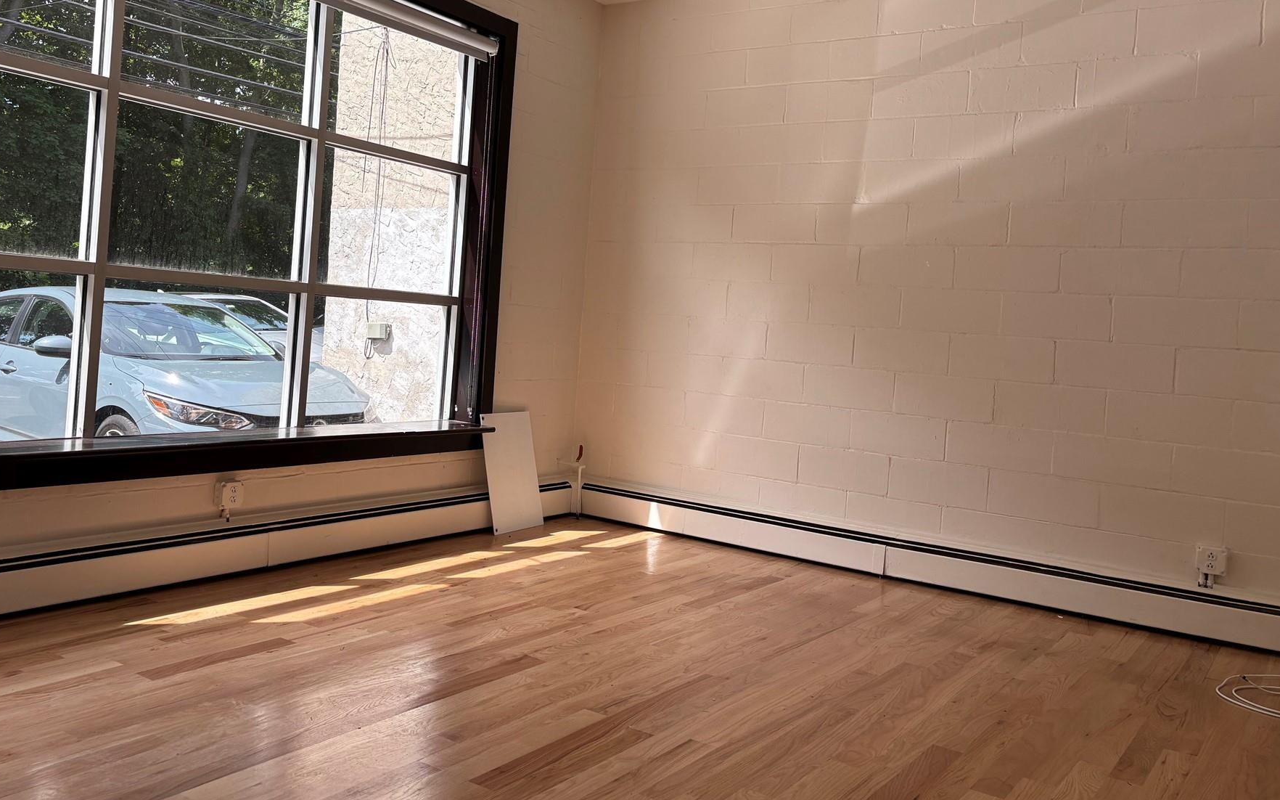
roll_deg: -3.6
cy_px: 313
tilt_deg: -0.5
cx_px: 559
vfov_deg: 39.2
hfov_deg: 59.5
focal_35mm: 32
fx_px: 1116
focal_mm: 5.96
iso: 50
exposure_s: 1/662
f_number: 1.6
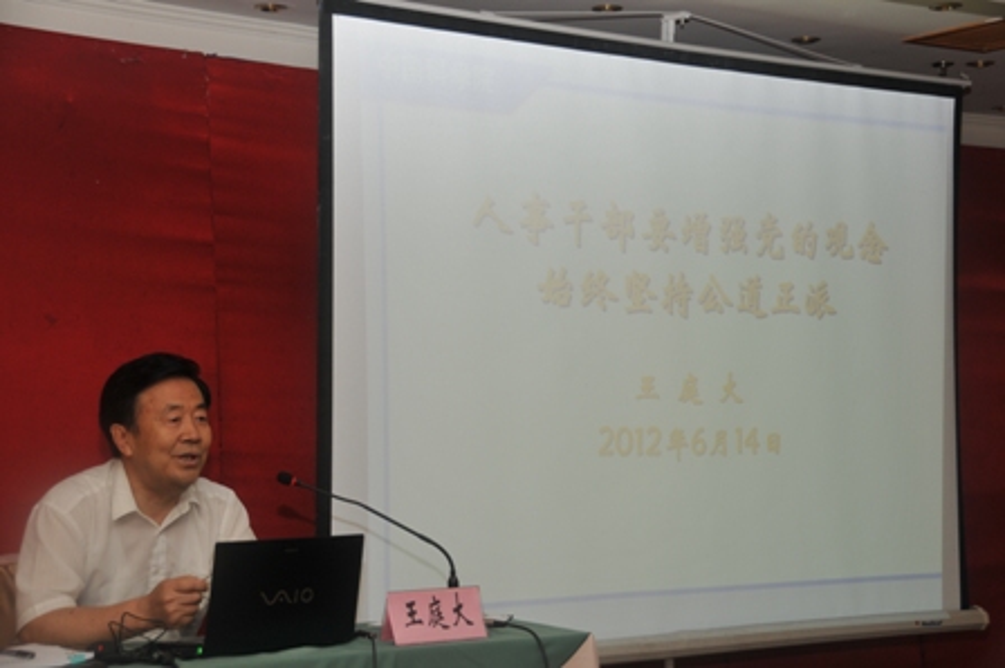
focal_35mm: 66
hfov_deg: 30.5
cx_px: 502
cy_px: 334
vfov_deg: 20.6
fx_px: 1841
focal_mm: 44
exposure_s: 1/160
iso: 250
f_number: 4.5
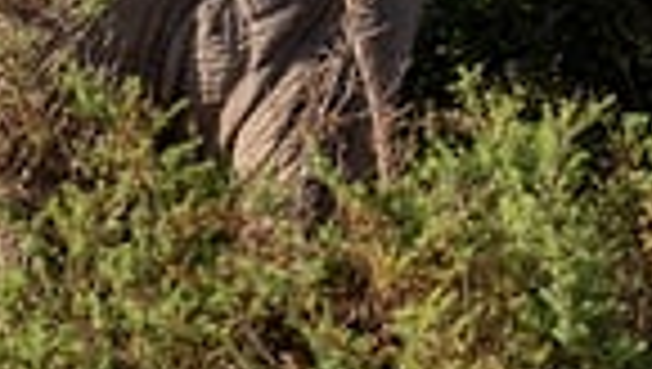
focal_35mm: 607
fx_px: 10508
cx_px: -445
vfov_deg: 2.0
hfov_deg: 3.5
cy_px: -490
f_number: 5
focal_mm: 70
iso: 80
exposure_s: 1/320
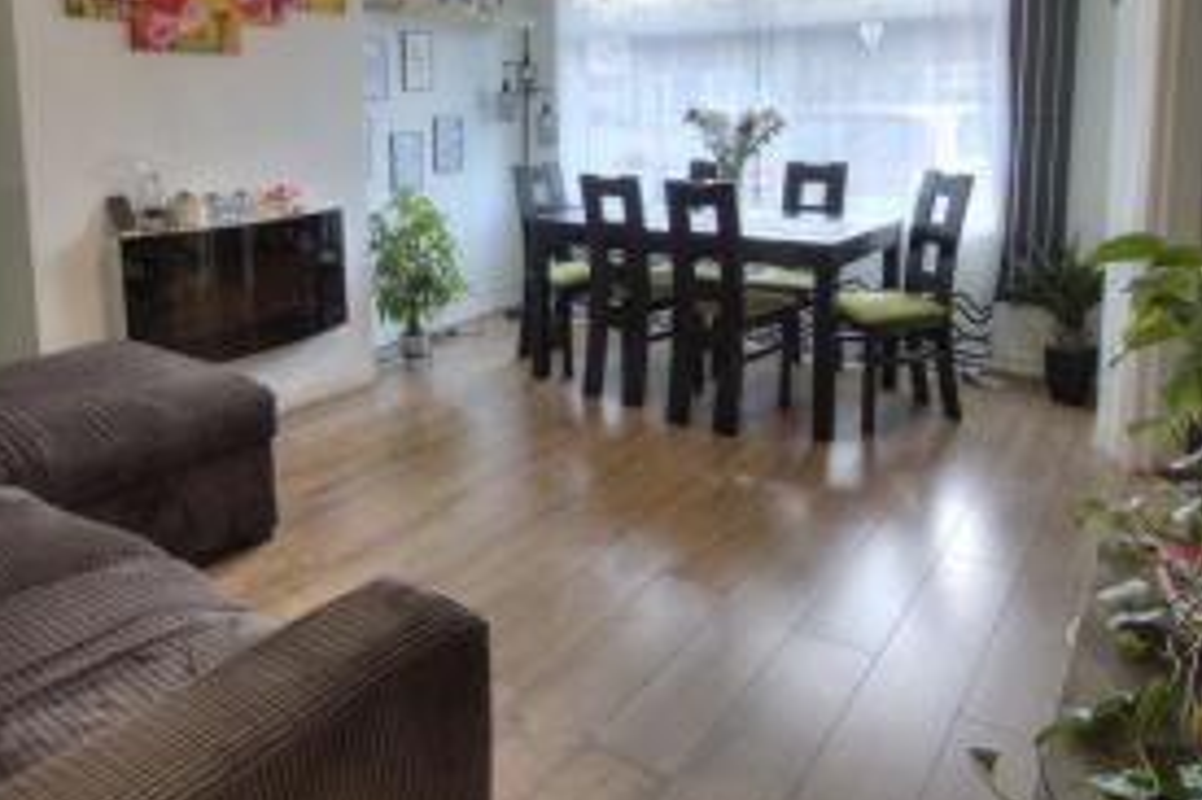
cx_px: 529
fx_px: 868
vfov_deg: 47.5
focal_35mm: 26
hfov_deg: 69.2
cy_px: 190
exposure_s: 1/15
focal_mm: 10
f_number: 8
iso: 400
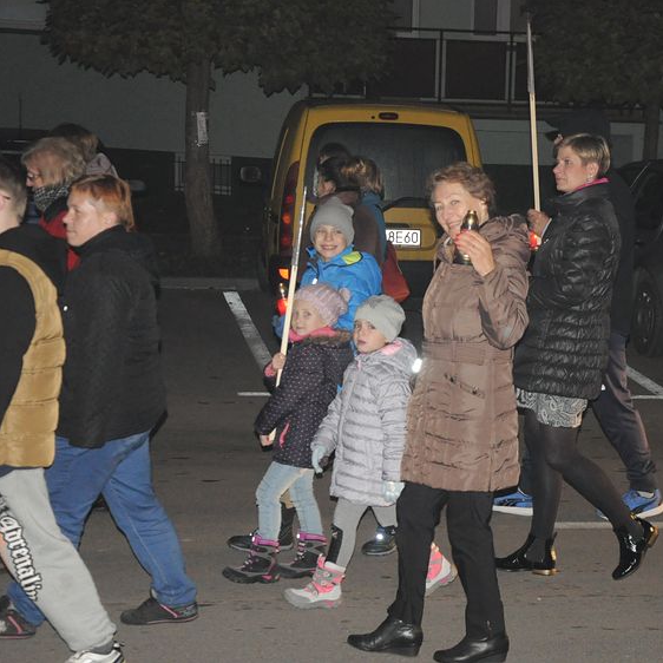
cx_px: 461
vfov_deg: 20.0
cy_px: 331
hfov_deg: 19.9
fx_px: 1877
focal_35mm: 87
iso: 2000
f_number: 5
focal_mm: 45
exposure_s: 1/60
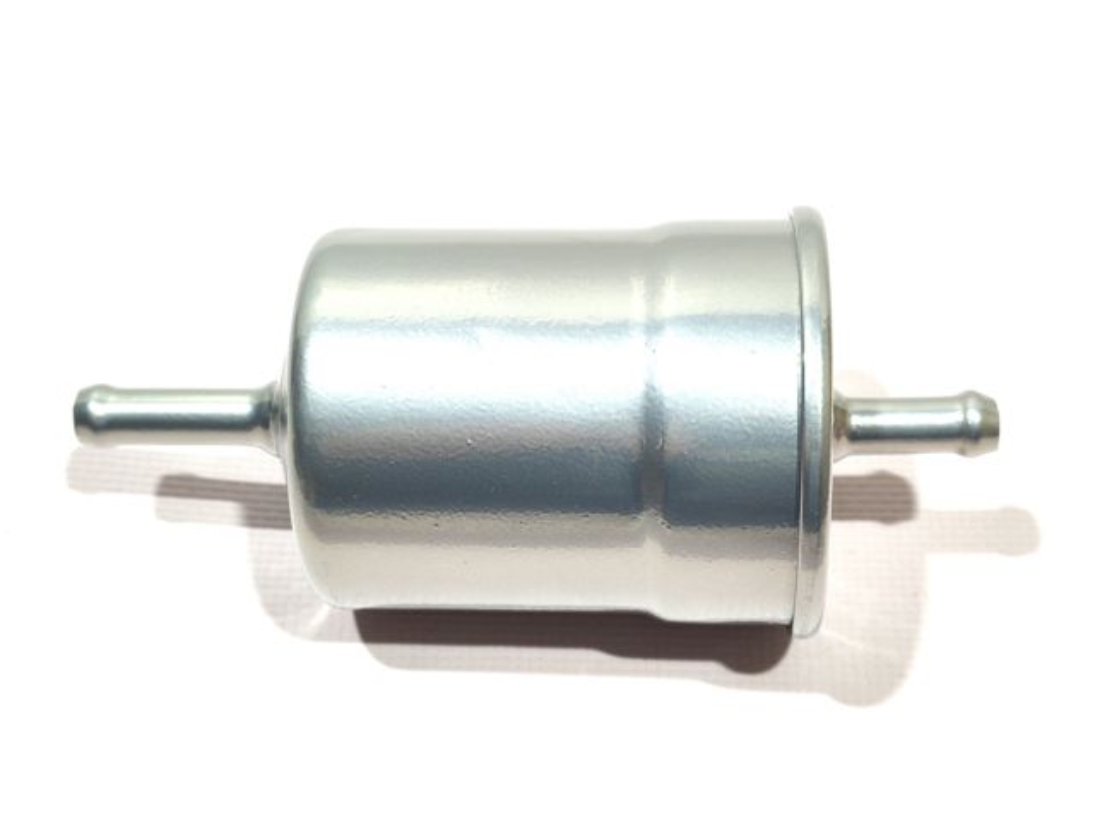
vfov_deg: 28.5
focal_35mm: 51
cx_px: 548
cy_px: 410
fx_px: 1612
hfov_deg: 37.5
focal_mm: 4.75
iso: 238
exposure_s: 1/100
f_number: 1.75
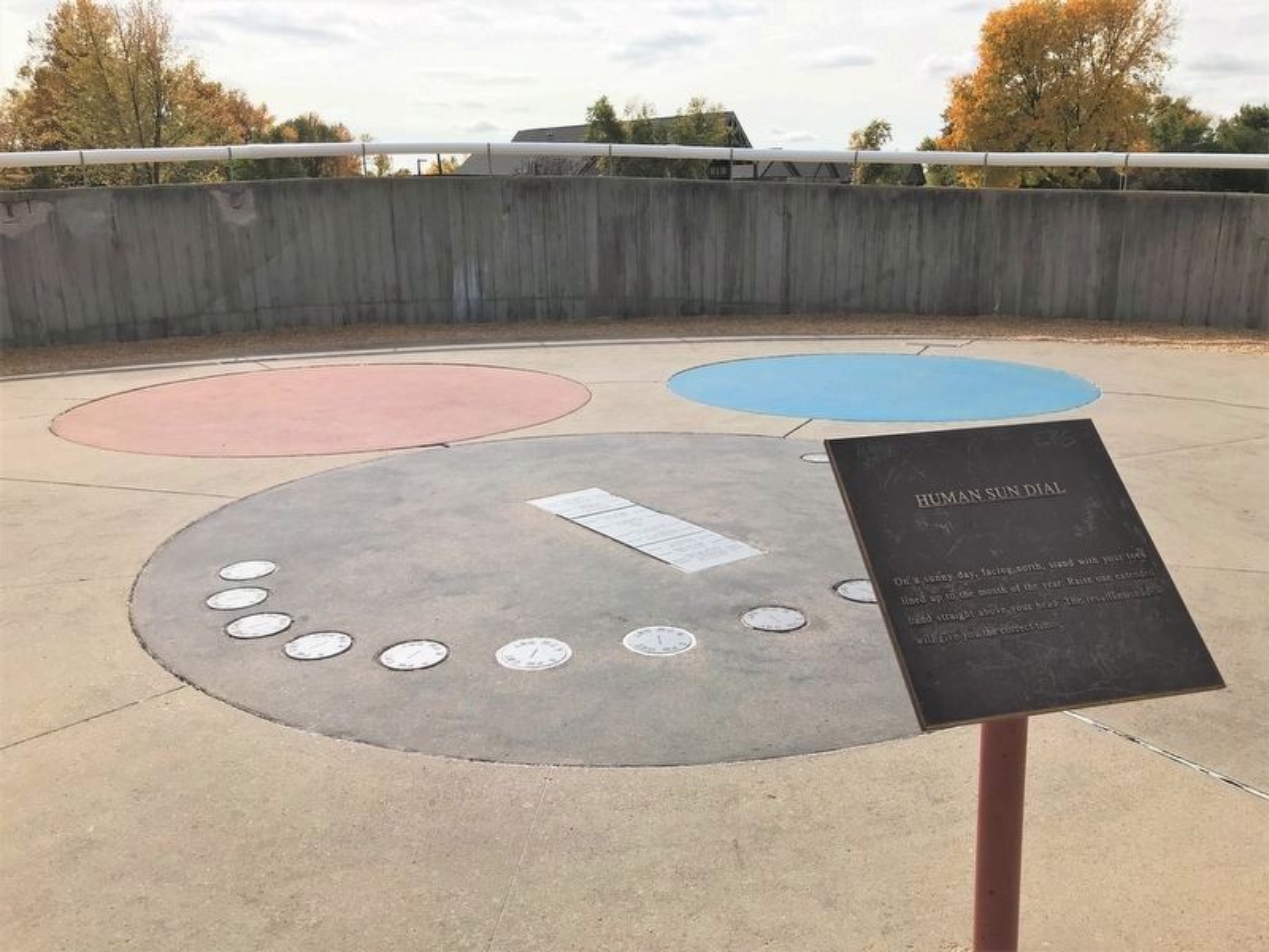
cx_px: 634
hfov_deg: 63.4
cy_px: 476
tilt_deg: -14.2
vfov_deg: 49.7
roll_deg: -0.6
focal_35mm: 28
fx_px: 1026
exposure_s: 1/2128
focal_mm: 3.99
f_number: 1.8
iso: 20
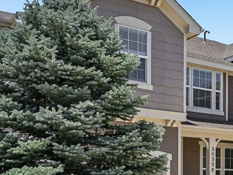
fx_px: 444
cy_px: 124
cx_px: 269
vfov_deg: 22.1
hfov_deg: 26.6
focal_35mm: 66
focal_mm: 24
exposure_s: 1/60
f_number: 10
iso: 64
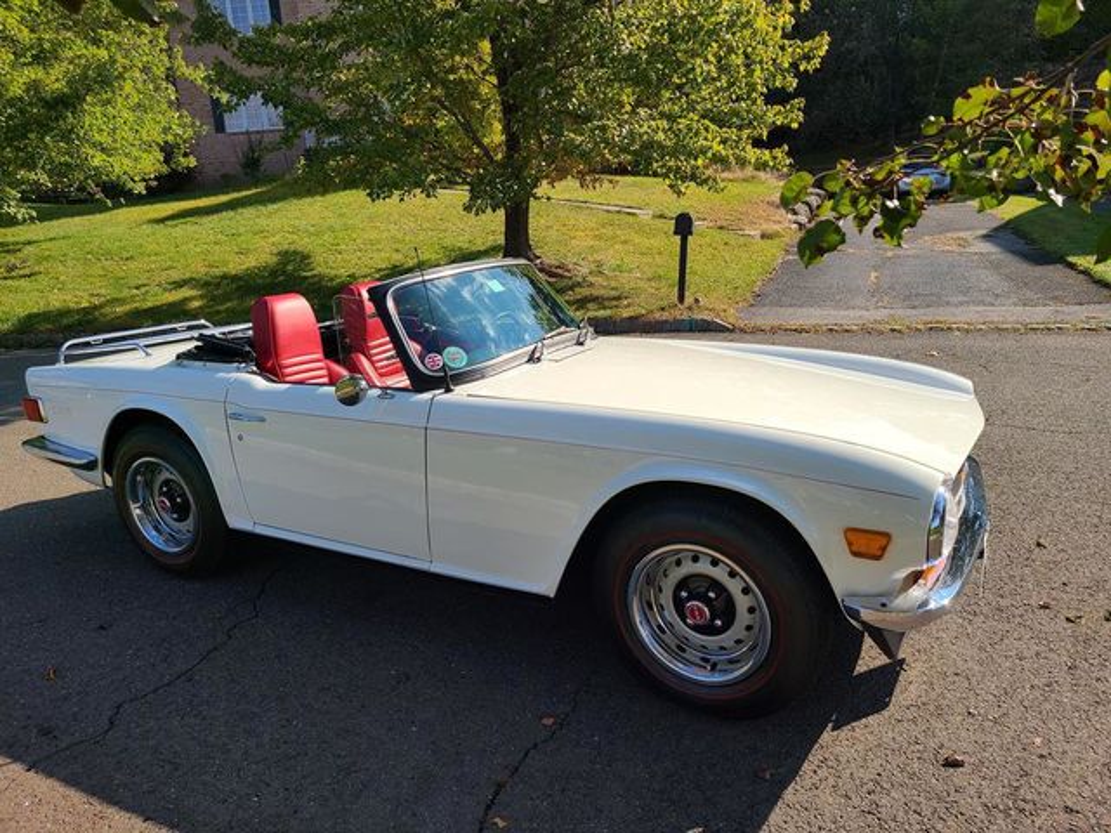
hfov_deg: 67.3
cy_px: 416
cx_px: 556
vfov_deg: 53.1
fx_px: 834
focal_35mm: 26
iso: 40
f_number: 1.8
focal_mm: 5.4
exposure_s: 1/2180
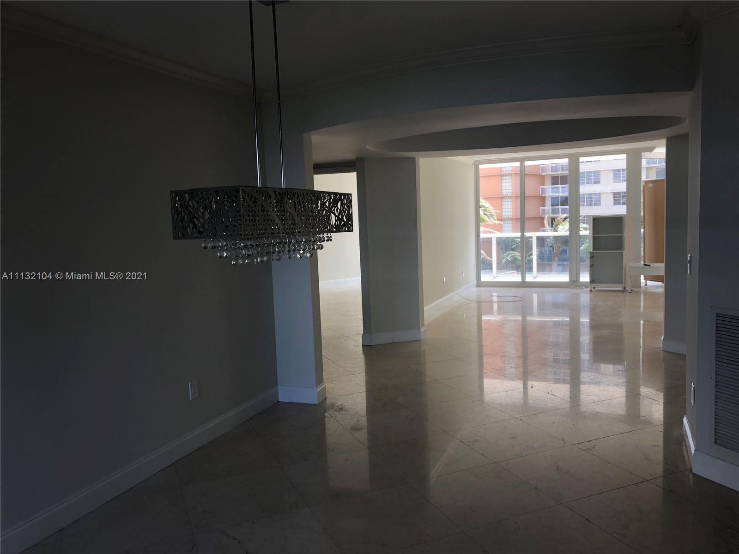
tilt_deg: -4.7
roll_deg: +3.5
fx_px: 598
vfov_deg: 49.7
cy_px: 277
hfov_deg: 63.4
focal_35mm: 28
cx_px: 370
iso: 64
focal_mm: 4
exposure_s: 1/120
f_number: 1.8
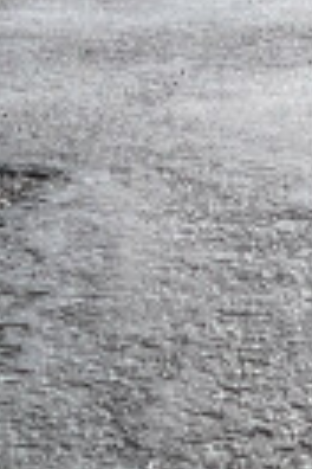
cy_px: 266
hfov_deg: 6.6
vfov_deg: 9.8
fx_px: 2717
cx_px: 50
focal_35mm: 209
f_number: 1.6
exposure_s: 1/6494
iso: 50
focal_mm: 5.1
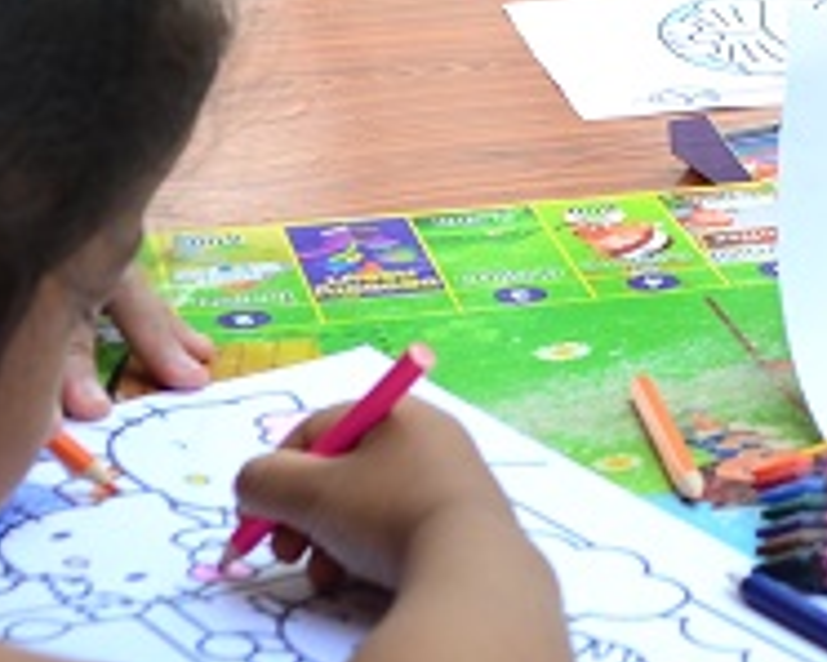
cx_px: 667
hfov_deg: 15.8
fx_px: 2963
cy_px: -56
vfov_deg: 12.5
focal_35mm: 121
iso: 100
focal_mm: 20
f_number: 5
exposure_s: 1/100
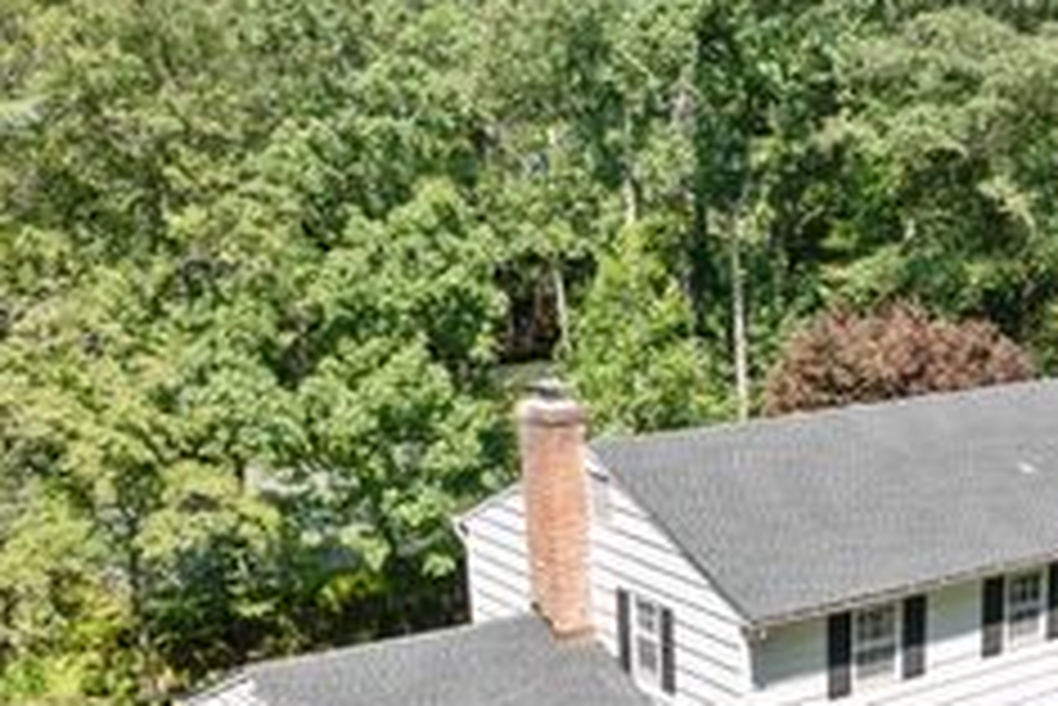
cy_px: 670
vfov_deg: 24.6
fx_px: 1559
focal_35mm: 53
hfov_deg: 36.5
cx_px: 810
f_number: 2.8
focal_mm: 12.29
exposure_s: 1/1600
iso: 230
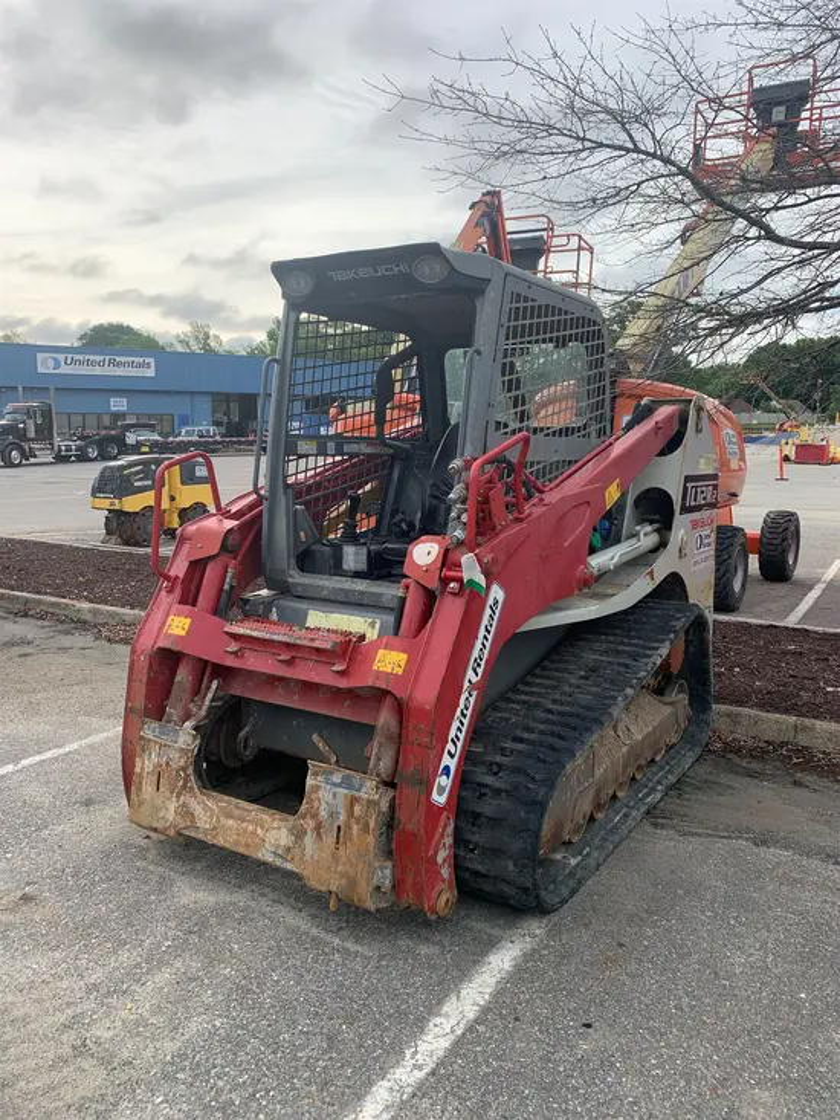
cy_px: 560
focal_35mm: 26
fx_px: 841
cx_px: 420
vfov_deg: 67.3
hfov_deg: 53.1
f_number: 1.8
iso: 25
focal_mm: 4.25
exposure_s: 1/1314
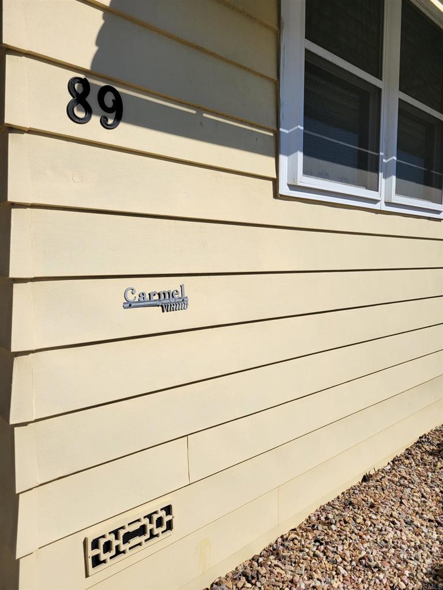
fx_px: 444
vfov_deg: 67.3
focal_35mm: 26
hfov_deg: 53.1
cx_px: 222
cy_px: 295
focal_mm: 5.4
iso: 40
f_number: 1.8
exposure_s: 1/7023
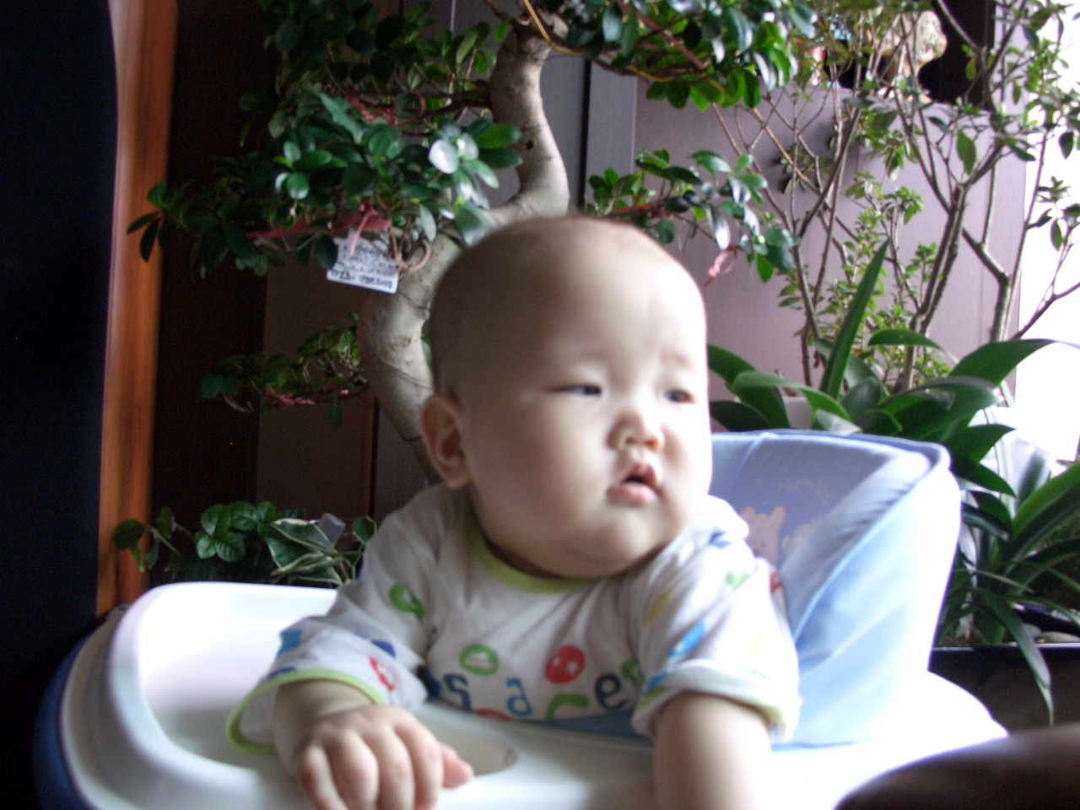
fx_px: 1030
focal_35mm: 33
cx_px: 540
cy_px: 405
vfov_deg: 42.9
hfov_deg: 55.4
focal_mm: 7.1
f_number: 2.8
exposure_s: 1/80
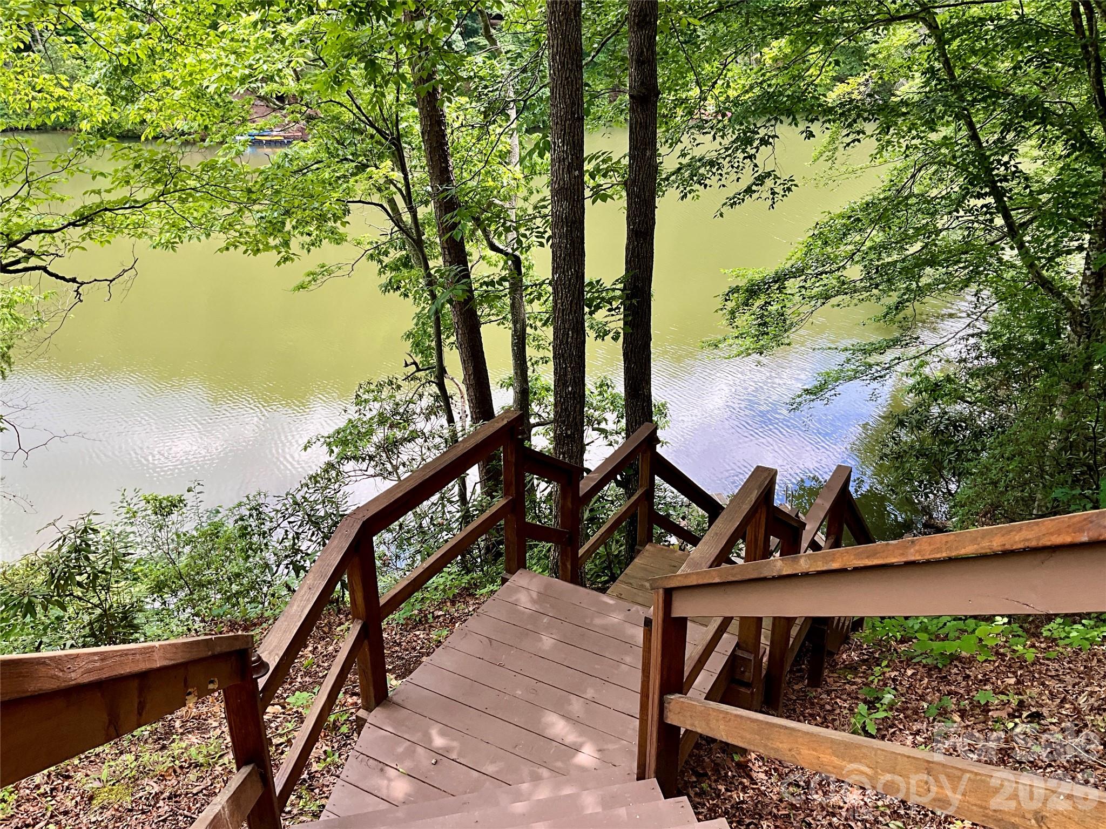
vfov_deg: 48.2
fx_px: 927
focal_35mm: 29
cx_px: 553
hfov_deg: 61.7
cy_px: 414
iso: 20
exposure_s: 1/201
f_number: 1.8
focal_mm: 3
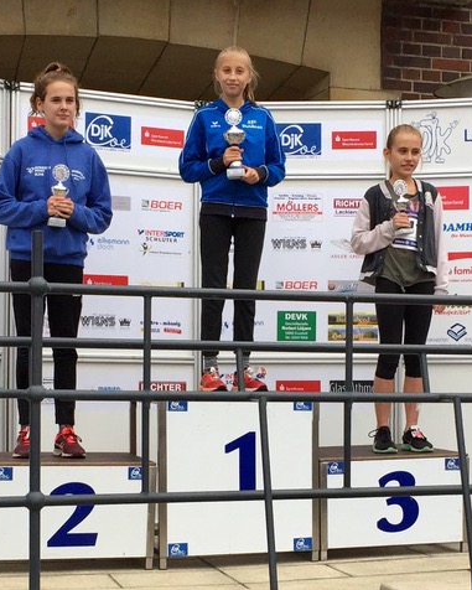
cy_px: 294
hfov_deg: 39.1
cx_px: 209
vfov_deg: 47.9
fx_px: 663
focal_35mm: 38
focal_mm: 4.15
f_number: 2.2
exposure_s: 1/1014
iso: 50
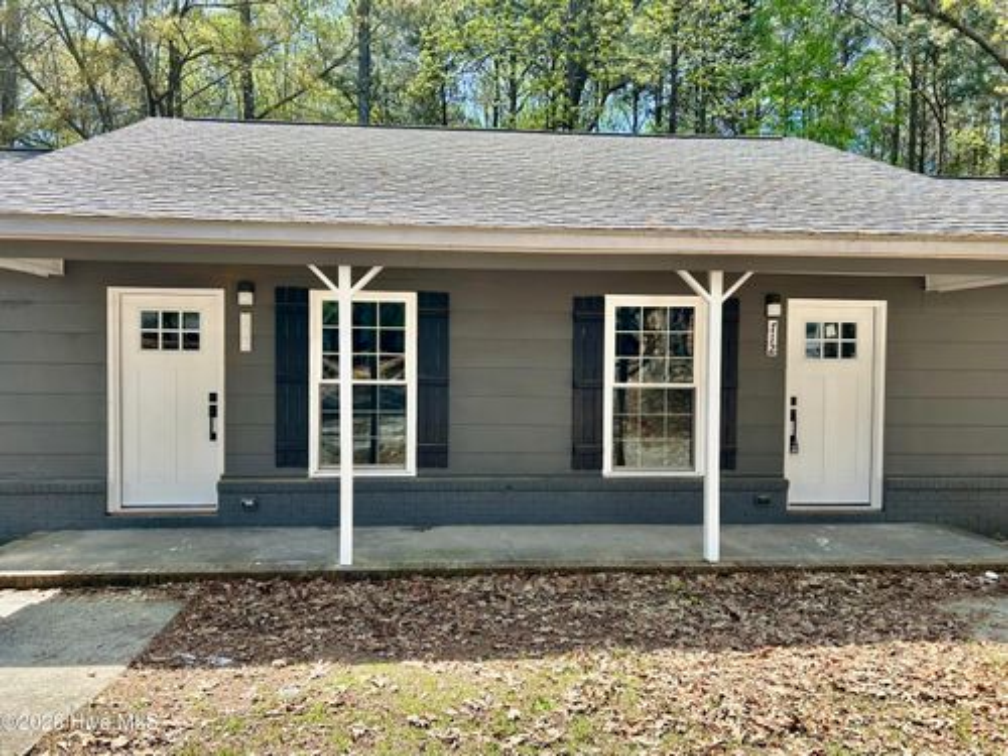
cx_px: 504
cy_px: 378
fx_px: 757
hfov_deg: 67.3
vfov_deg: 53.1
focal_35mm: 26
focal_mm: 5.7
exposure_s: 1/1159
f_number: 1.5
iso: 50
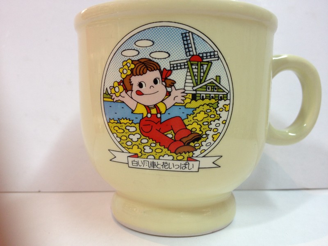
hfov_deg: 52.6
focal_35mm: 35
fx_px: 332
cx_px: 164
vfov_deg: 40.7
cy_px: 123
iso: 80
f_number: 2.4
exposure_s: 1/33
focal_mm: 4.28
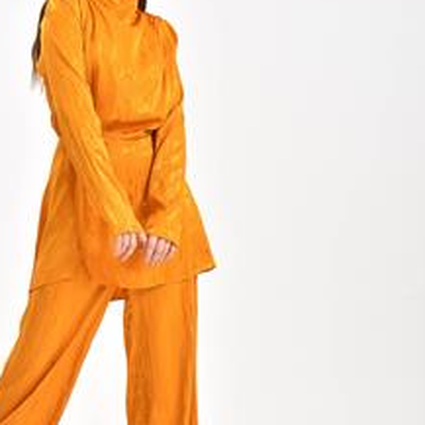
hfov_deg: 21.3
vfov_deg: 21.4
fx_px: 1125
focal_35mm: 81
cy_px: 223
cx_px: 147
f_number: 5.6
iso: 100
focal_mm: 46
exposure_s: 1/160
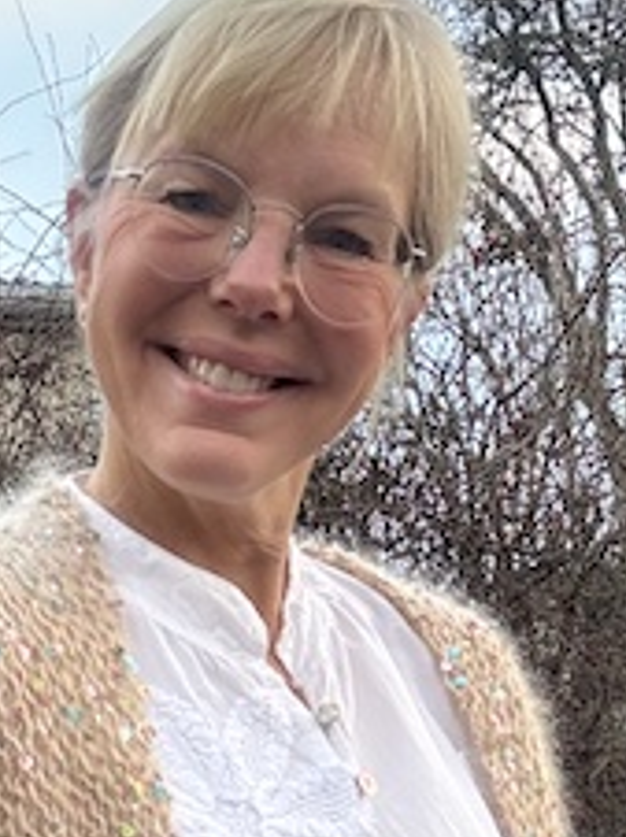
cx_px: 170
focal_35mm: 85
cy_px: 885
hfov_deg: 17.3
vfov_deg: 22.0
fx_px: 2053
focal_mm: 2.69
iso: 64
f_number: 1.9
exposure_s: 1/121
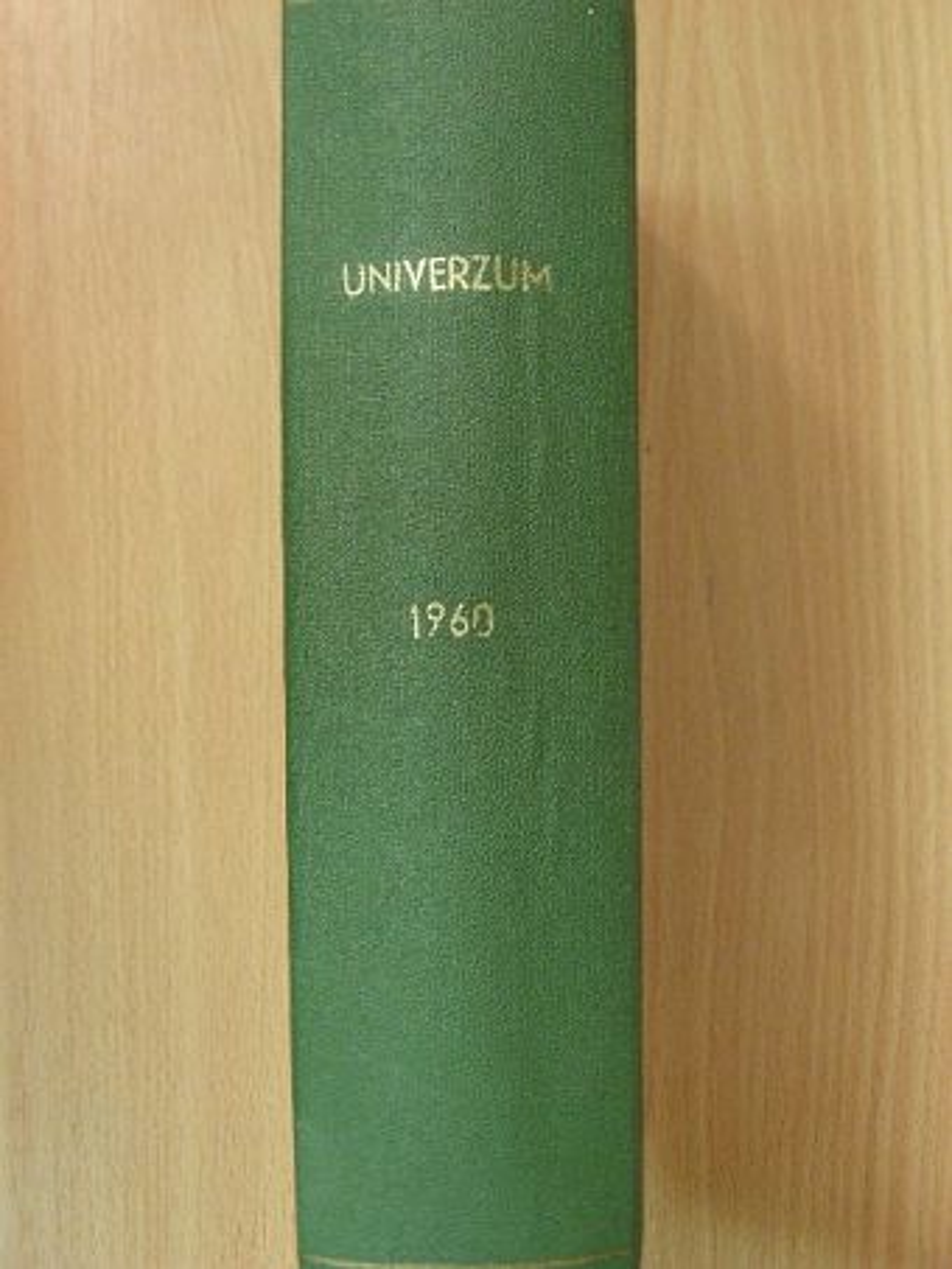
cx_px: 476
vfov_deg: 42.9
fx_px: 1613
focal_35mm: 44
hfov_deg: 32.9
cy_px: 634
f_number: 3.5
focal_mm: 7.4
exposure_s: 1/8.4
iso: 200
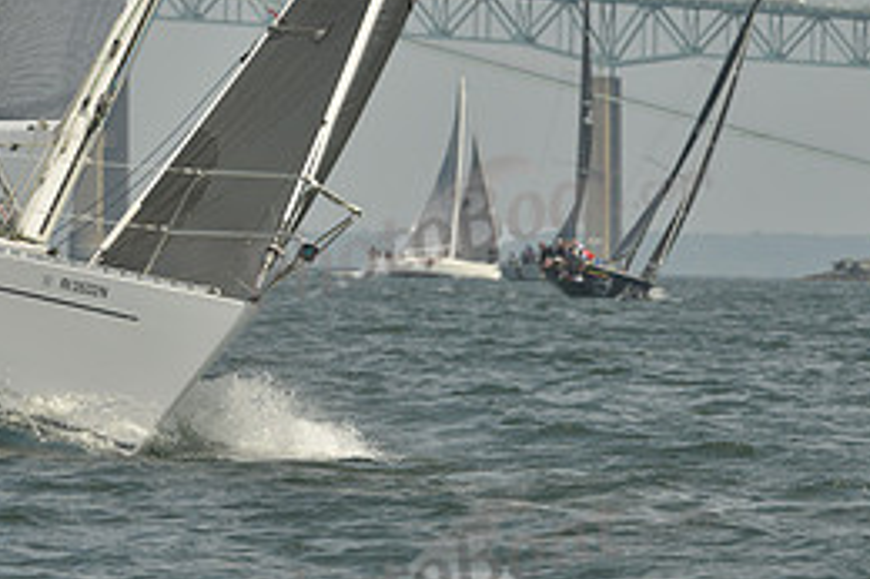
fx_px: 13476
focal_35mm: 558
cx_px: 70
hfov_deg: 3.7
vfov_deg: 2.5
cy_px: 99
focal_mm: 250
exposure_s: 1/1000
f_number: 9
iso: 280
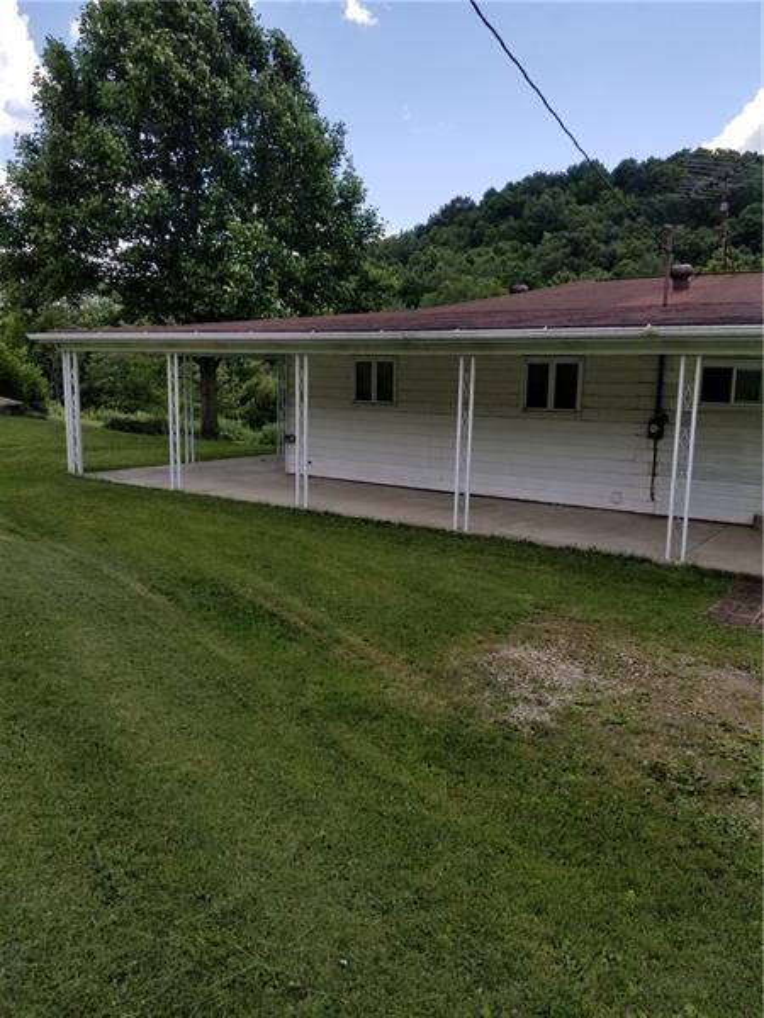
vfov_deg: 67.3
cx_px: 382
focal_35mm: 26
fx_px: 765
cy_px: 509
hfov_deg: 53.1
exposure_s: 1/1757
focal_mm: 4.25
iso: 50
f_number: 1.7
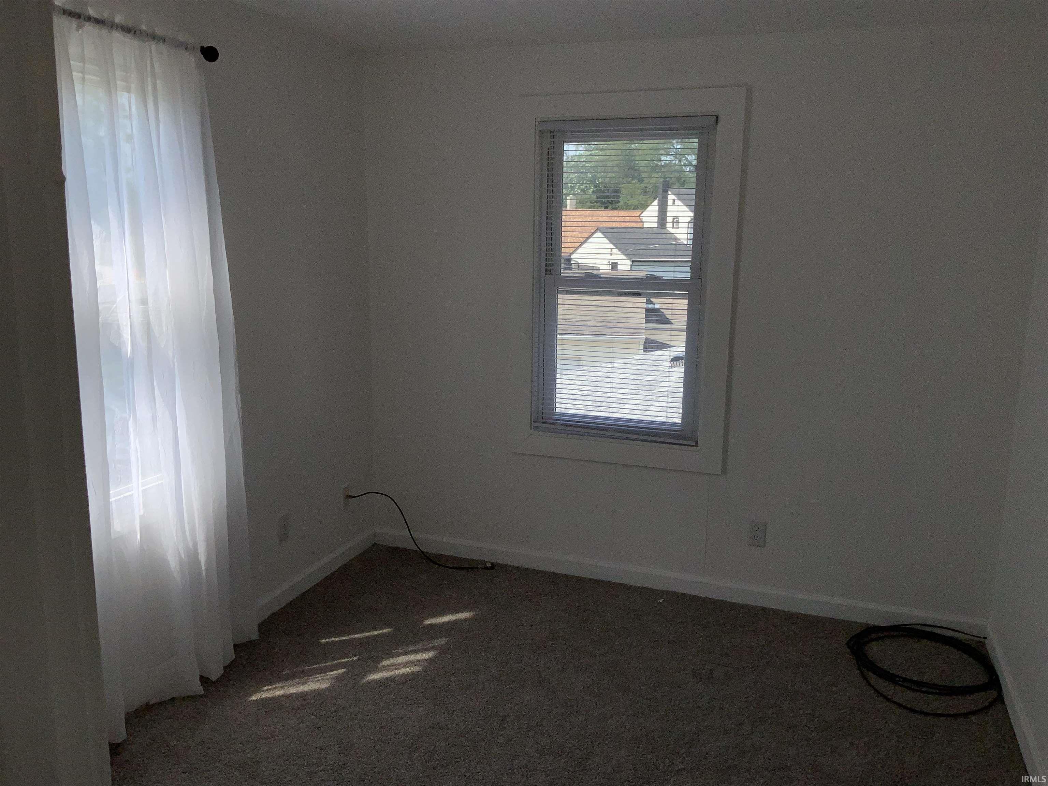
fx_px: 878
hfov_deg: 61.7
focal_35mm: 29
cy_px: 393
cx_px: 524
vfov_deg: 48.2
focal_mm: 3
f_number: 1.8
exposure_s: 1/1984
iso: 16
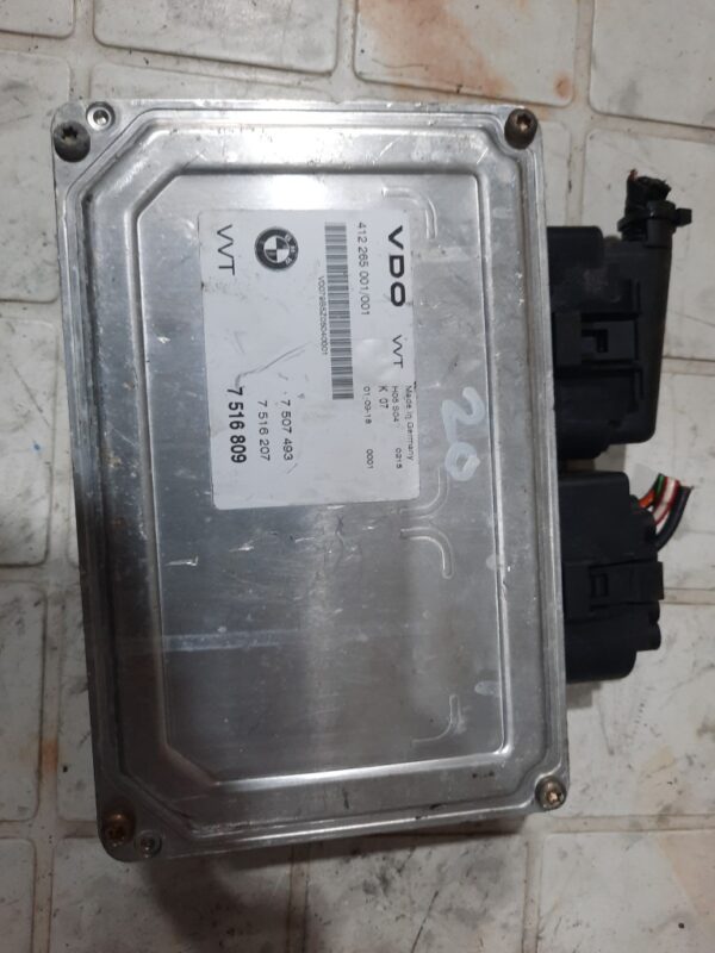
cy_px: 476
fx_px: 689
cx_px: 358
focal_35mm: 25
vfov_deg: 69.4
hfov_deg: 54.9
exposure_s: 1/50
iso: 250
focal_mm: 4.6
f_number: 2
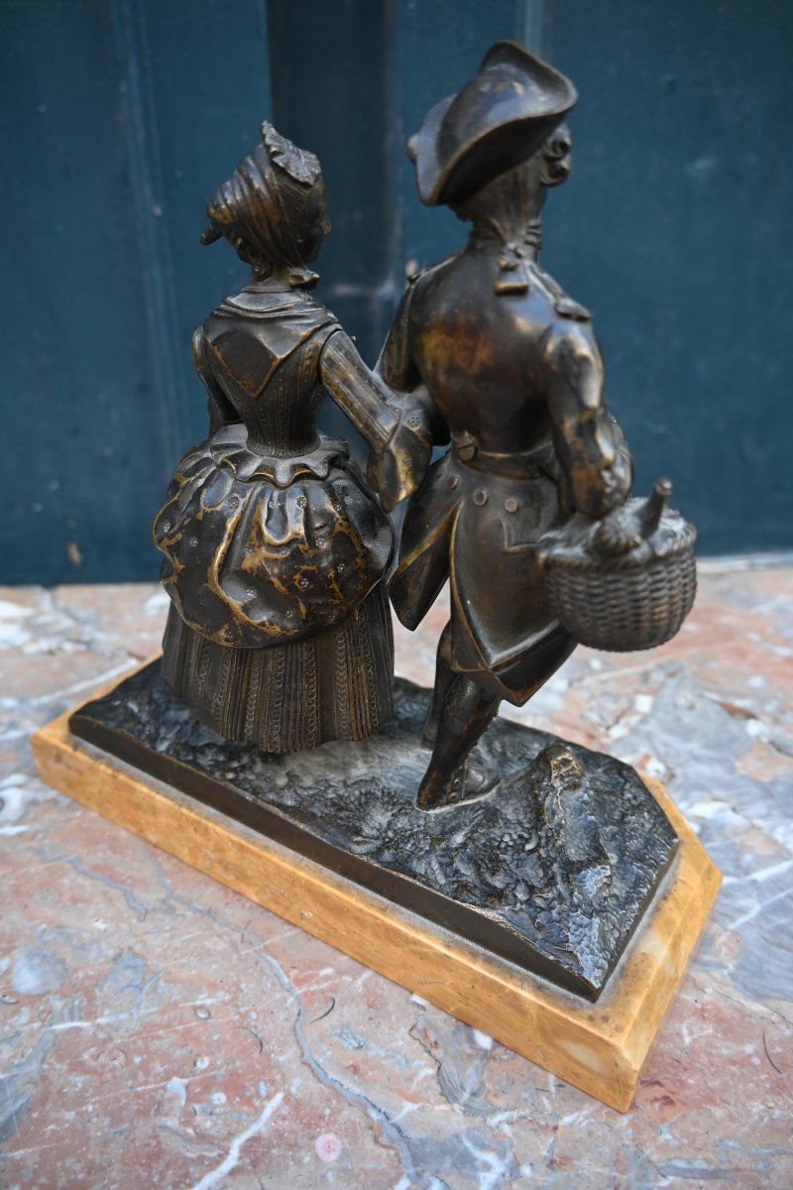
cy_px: 595
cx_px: 396
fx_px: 966
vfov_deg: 63.2
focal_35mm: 29
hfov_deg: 44.6
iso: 400
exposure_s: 1/160
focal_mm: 19.5
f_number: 3.5
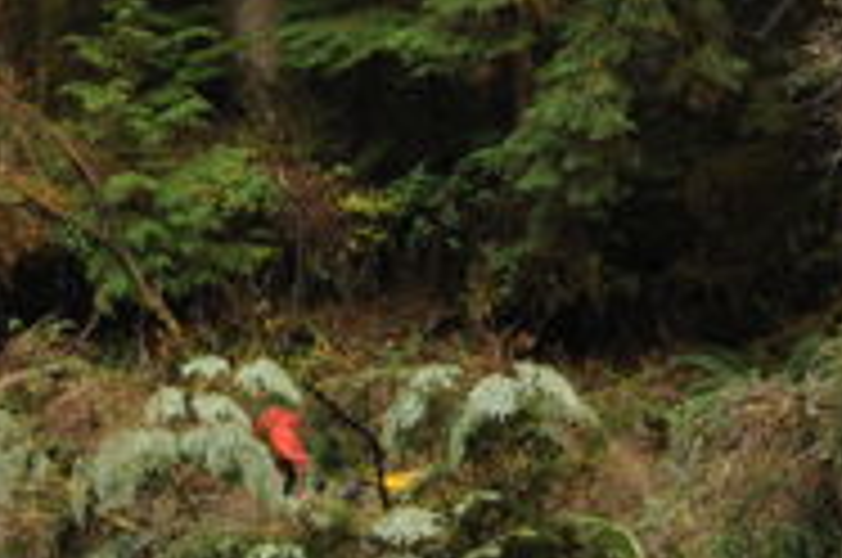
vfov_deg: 8.9
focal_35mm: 150
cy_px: 832
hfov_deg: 13.5
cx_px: 819
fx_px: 3502
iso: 1600
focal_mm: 35
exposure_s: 1/80
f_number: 9
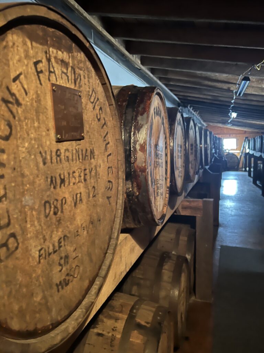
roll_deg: +1.2
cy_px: 176
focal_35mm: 26
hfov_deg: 53.1
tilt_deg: -5.6
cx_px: 132
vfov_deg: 67.3
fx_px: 264
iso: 640
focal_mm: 5.7
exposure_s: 1/12
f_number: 1.5
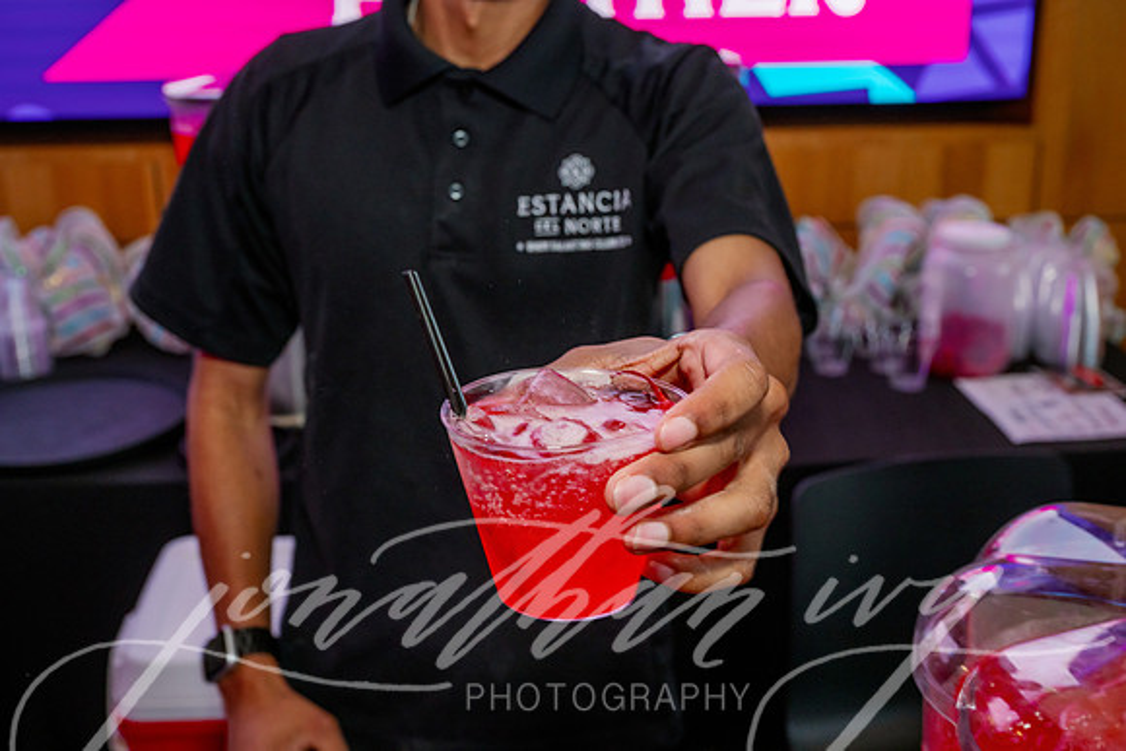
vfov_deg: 29.9
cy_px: 376
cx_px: 563
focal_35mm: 45
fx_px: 1408
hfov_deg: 43.6
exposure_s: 1/200
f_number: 8
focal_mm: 45
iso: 1250
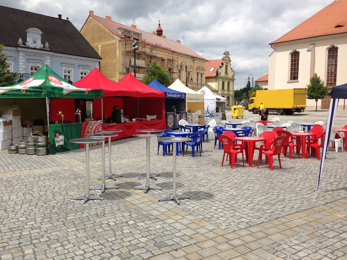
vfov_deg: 42.9
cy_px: 130
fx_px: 331
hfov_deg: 55.4
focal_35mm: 33
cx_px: 174
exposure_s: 1/2088
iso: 50
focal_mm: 4.12
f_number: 2.4
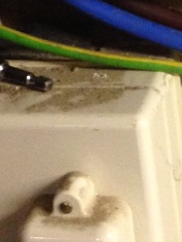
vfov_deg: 11.3
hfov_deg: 9.1
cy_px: -227
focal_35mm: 159
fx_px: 1114
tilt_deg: -15.2
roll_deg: +4.3
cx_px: 289
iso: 250
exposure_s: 1/20
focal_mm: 4.12
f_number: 2.4
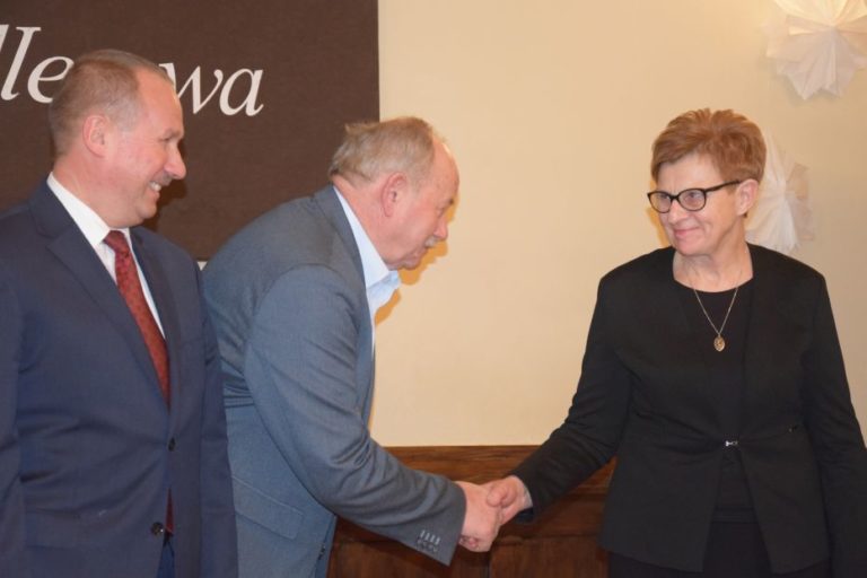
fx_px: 2240
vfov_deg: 14.7
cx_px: 434
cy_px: 289
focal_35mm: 93
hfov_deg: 21.9
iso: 3200
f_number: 5.3
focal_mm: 62
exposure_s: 1/60
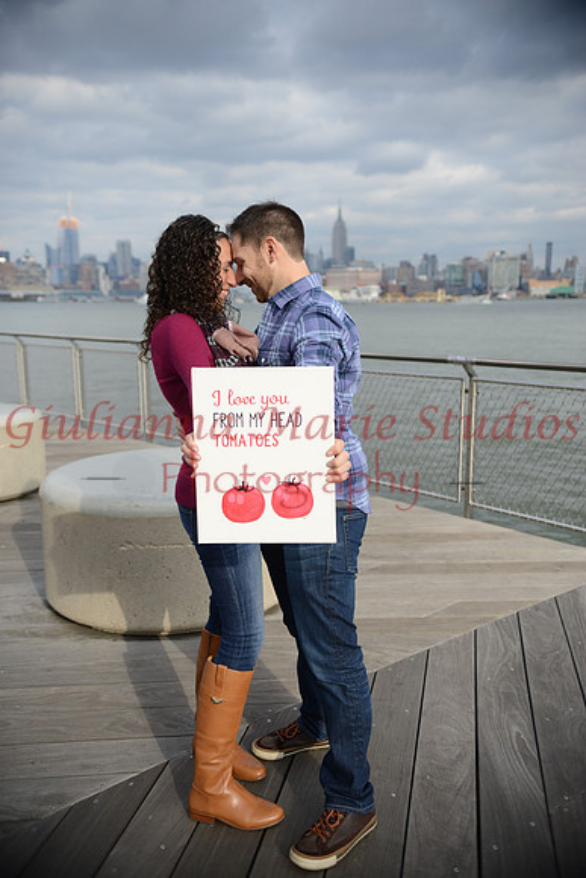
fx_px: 781
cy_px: 439
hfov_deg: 41.1
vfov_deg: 58.7
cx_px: 293
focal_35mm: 32
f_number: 3.5
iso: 250
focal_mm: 32
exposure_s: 1/1600
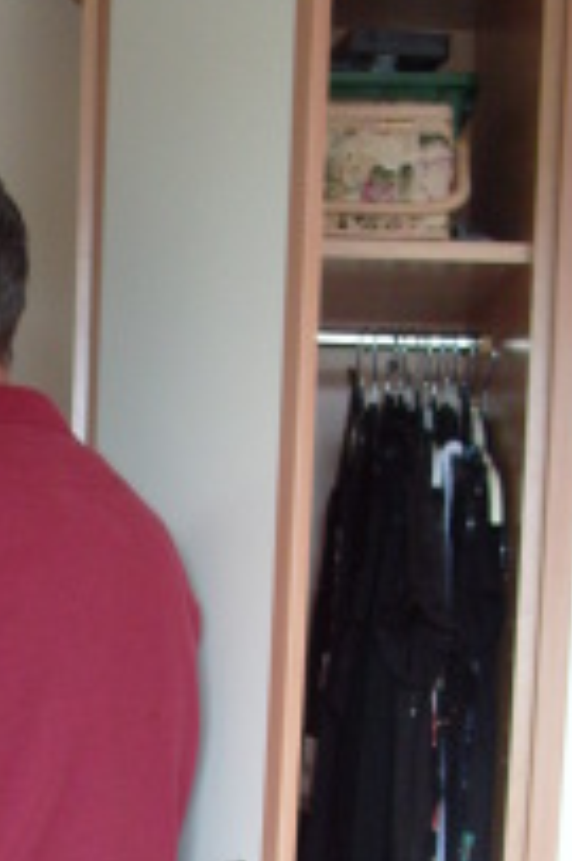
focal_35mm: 92
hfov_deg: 14.5
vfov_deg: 21.0
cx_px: -76
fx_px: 2196
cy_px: 954
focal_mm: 7.8
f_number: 2.8
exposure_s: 1/10
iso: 200
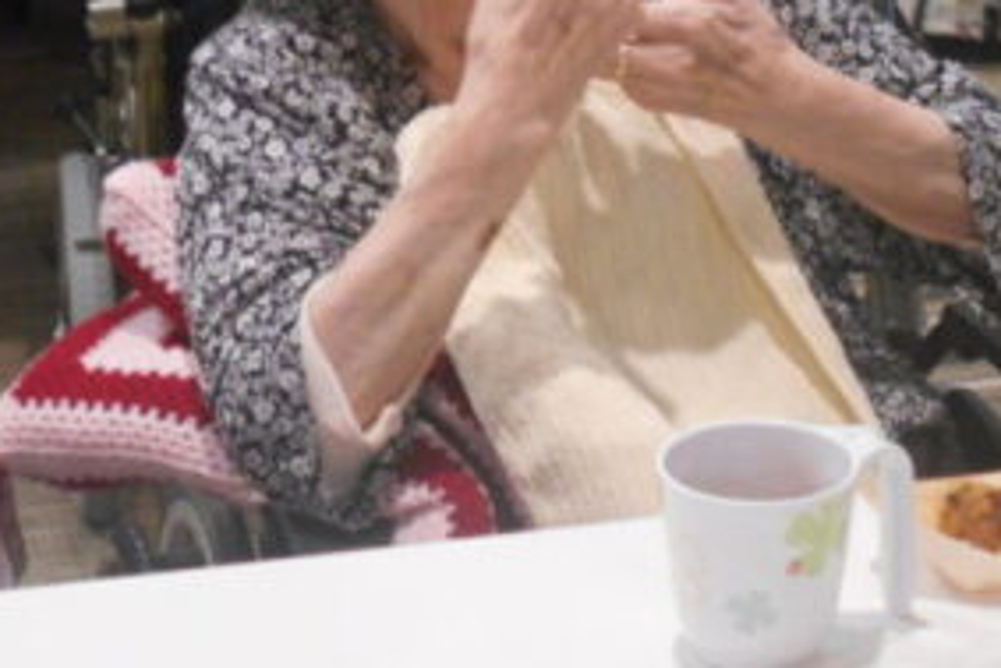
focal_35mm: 128
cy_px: 28
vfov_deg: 10.6
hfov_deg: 16.0
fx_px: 3561
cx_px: 573
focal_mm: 10
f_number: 4.9
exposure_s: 1/20
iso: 400
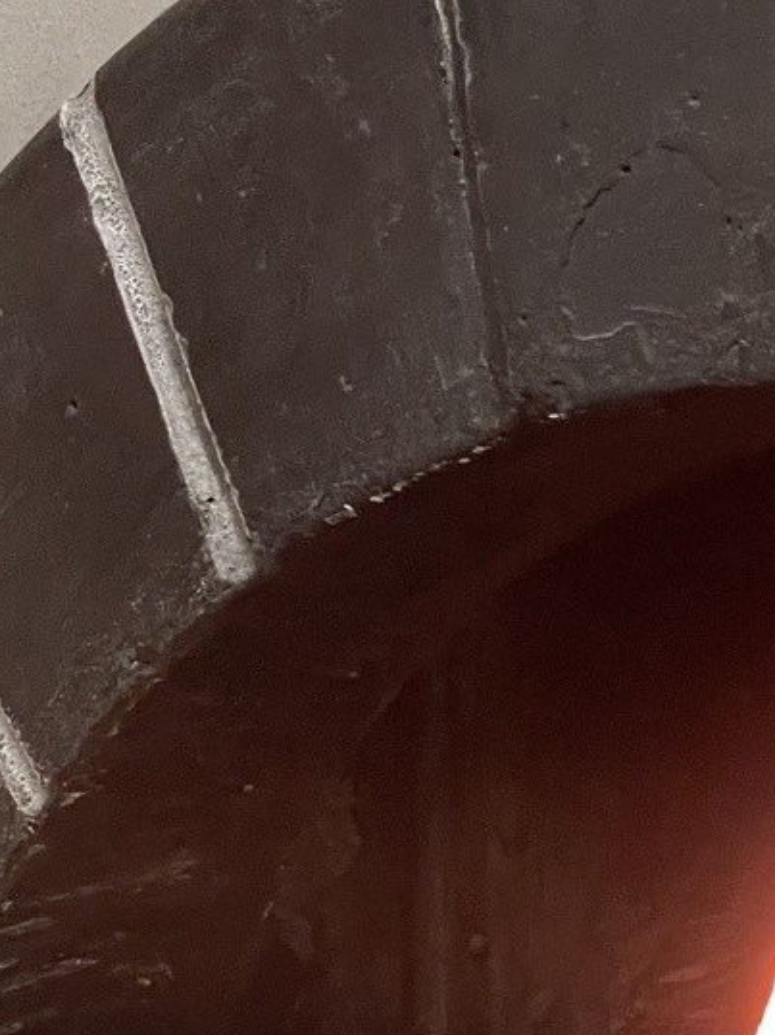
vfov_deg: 13.2
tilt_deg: -8.4
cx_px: 914
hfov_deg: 10.1
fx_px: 4332
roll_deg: -0.1
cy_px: 1256
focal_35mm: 145
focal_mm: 6
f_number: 2
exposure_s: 1/50
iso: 320
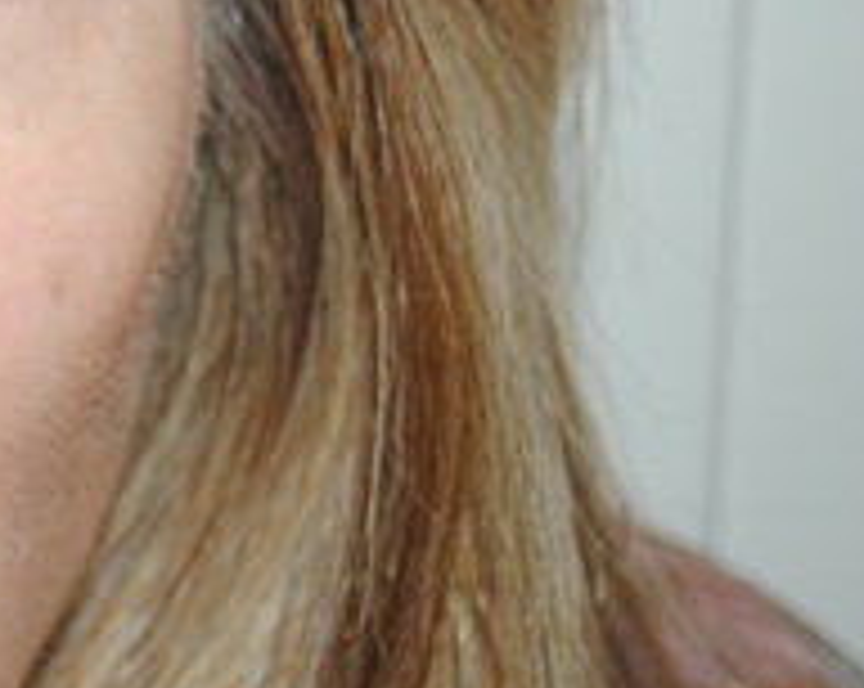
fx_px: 3600
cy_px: 61
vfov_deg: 10.9
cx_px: -436
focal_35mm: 141
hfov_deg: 12.9
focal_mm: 32
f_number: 9
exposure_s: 1/60
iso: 100
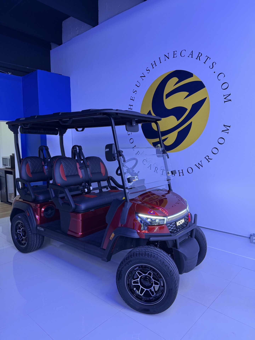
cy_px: 170
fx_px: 236
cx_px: 128
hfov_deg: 56.8
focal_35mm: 24
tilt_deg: -5.7
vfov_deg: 71.6
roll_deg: +0.8
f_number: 1.78
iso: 125
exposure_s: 1/120
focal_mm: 6.76
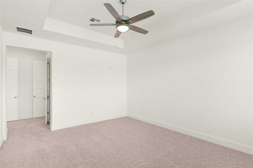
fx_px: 119
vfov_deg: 70.4
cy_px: 84
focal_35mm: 17
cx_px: 126
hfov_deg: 93.3
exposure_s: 1/2.5
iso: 100
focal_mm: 17
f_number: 9
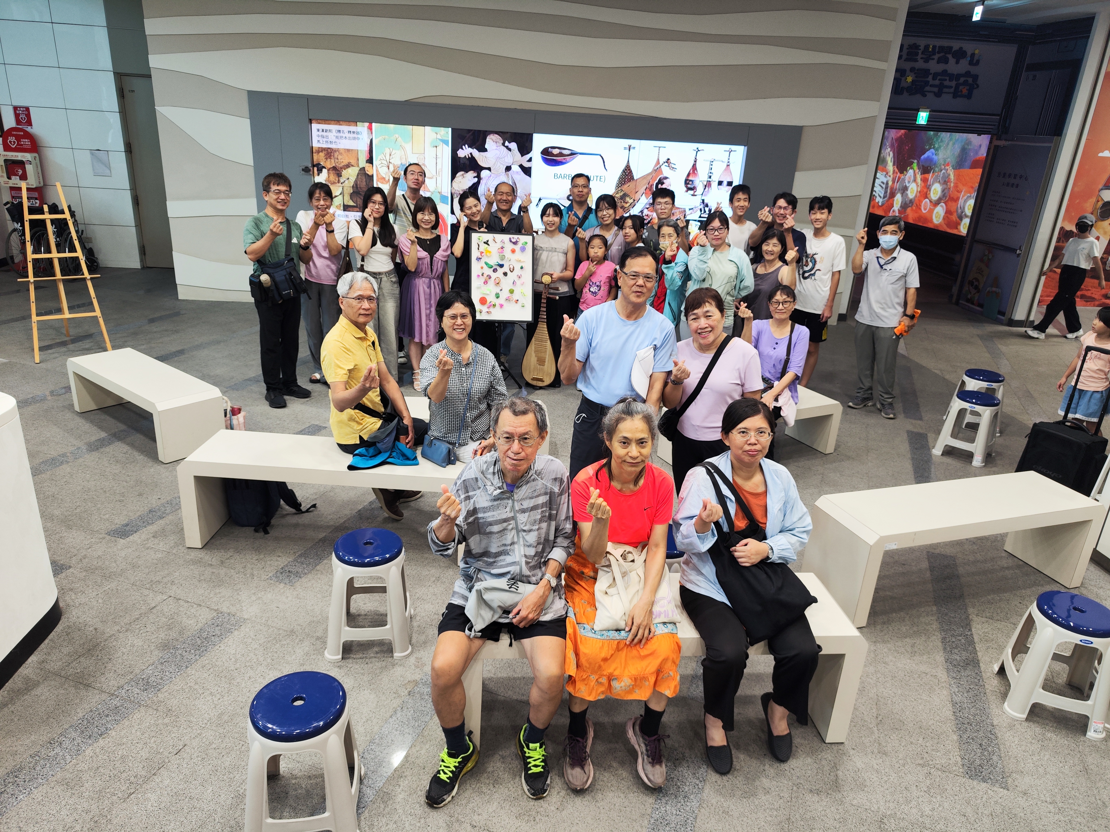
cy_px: 416
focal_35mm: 24
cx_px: 555
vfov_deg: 56.8
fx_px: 770
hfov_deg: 71.6
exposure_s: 1/120
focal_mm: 6.92
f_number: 1.9
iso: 117
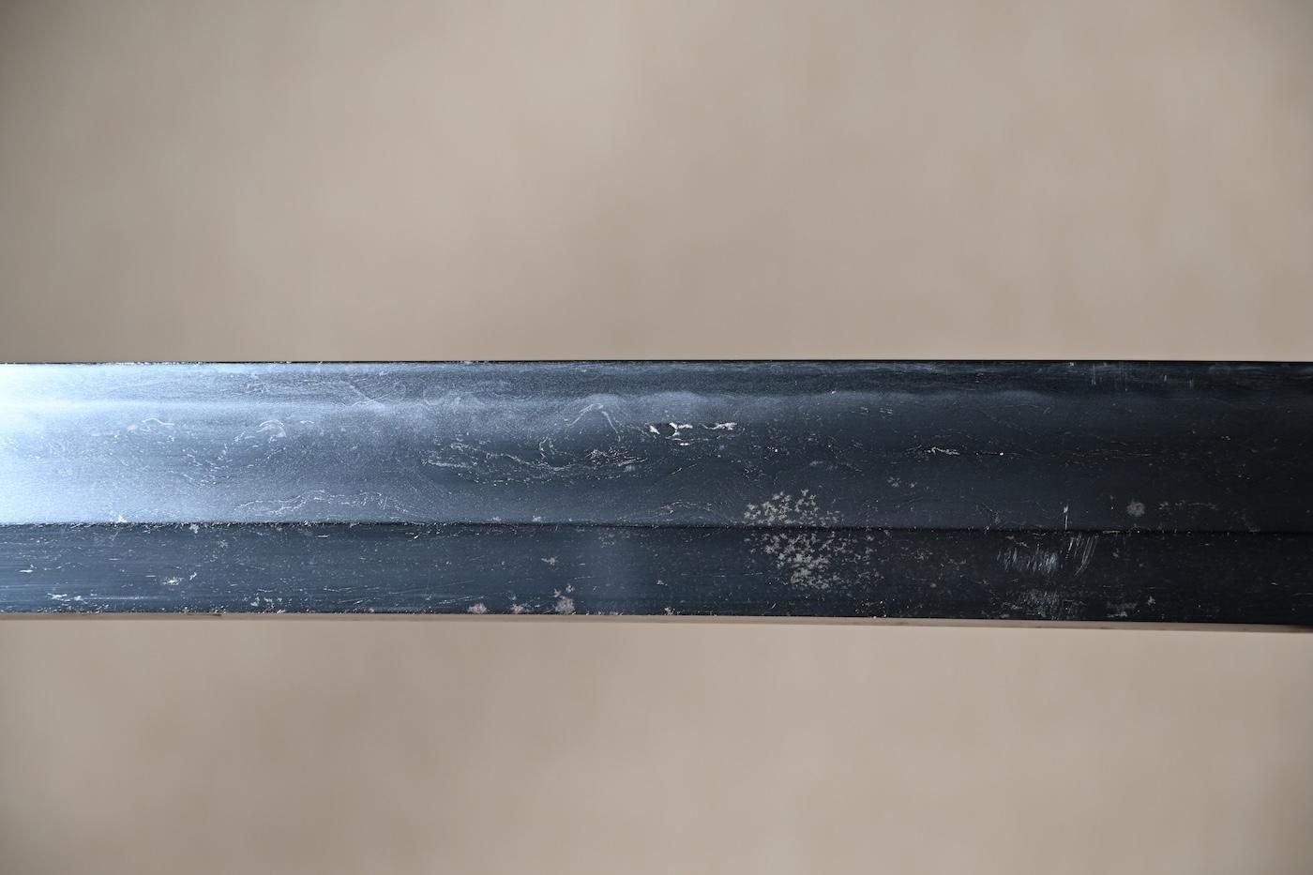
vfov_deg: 13.6
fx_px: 3665
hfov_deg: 20.3
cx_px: 656
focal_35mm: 100
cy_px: 438
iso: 100
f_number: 5
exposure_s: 1
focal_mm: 67
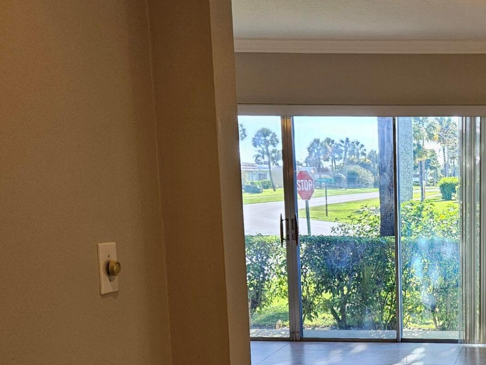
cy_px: 326
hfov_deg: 30.3
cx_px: 515
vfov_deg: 24.5
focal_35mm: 58
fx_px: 814
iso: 50
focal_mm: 5.4
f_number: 1.8
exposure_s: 1/120
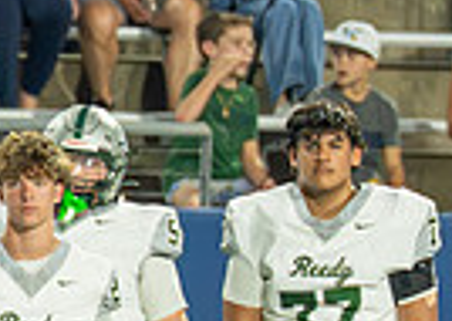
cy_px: 210
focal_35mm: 1747
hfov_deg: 1.2
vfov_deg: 0.8
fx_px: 22370
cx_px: -602
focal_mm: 200
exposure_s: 1/1250
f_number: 2.8
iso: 2500
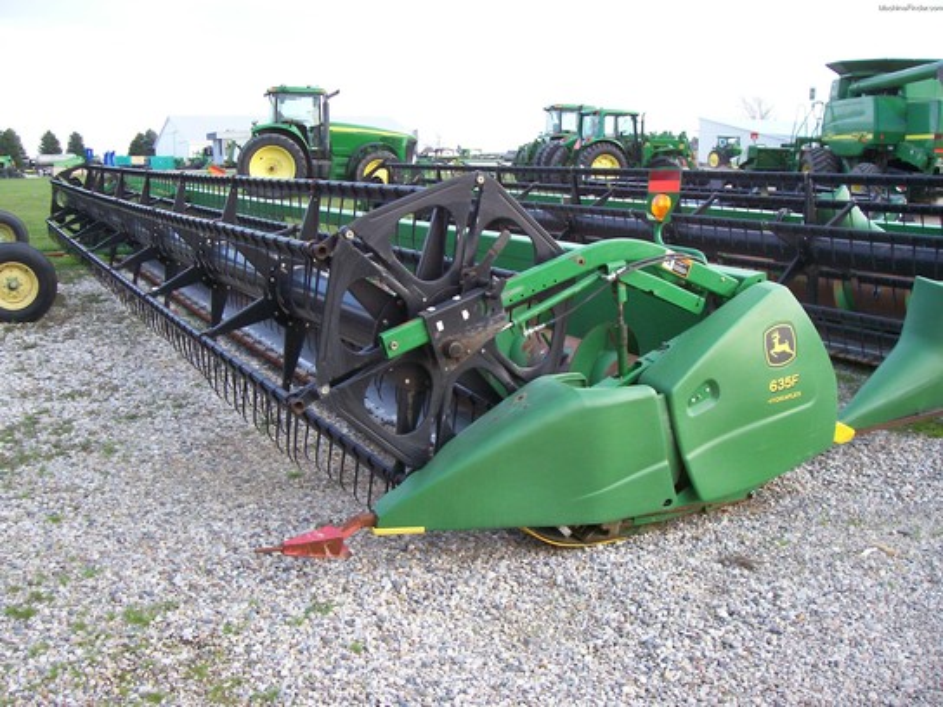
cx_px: 472
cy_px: 354
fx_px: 926
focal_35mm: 34
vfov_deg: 41.8
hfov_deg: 54.0
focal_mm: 5.6
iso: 80
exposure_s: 1/202
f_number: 2.7
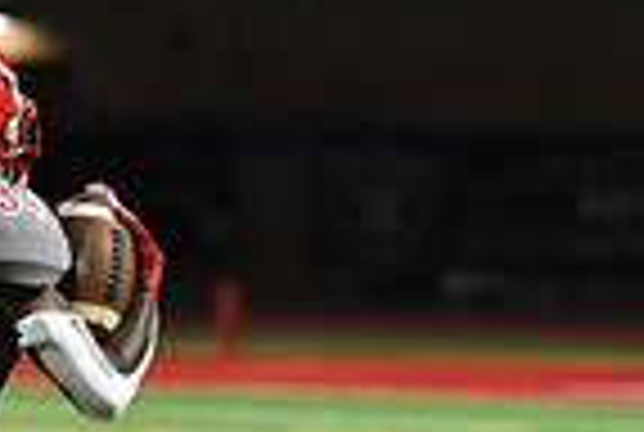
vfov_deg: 2.1
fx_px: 11616
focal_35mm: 648
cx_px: -171
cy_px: 452
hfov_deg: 3.2
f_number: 2.8
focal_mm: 160
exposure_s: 1/1000
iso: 9000
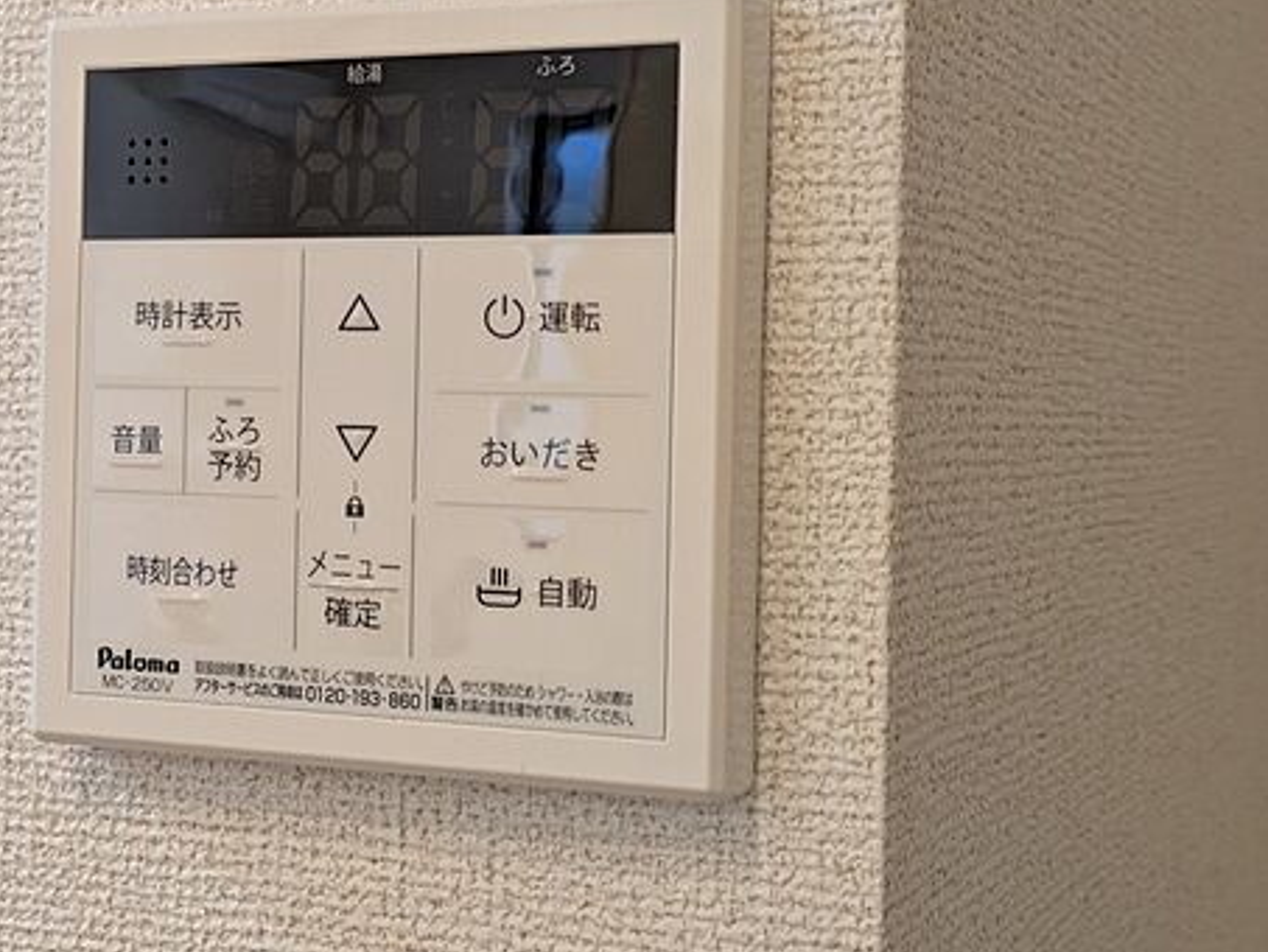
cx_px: 386
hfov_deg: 26.8
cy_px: 414
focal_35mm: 72
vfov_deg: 20.4
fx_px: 2638
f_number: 1.89
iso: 163
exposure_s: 1/50
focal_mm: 5.43
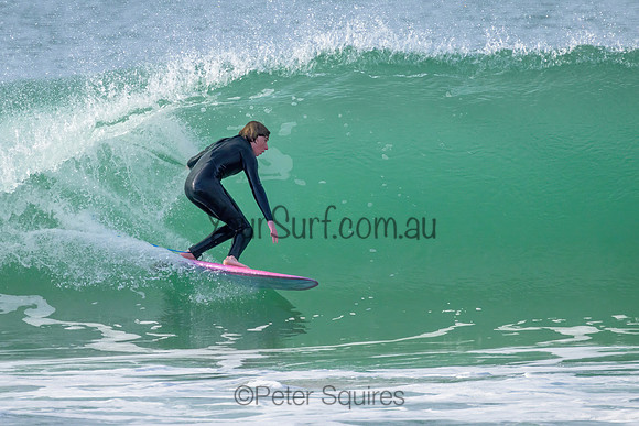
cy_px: 207
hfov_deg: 1.9
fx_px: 19543
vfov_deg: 1.2
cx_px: 272
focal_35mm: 1101
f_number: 11
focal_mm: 800
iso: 1400
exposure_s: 1/1600
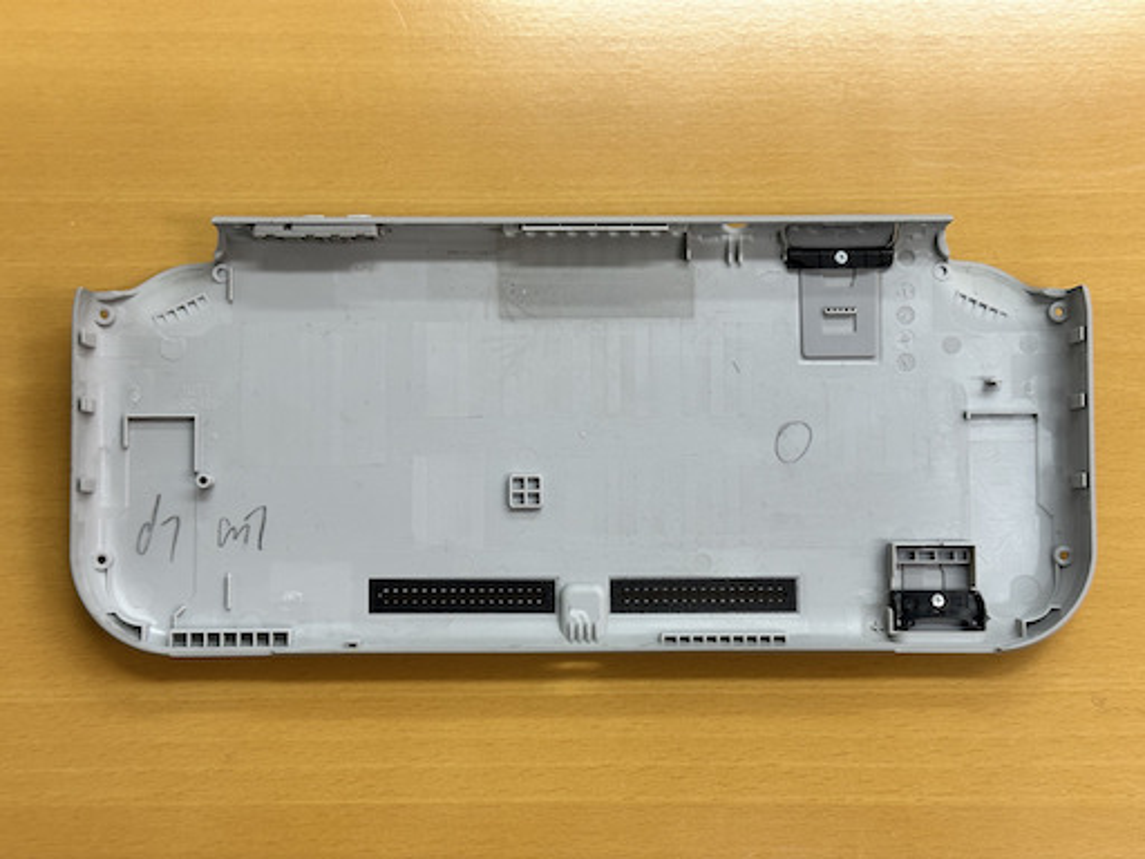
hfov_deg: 39.7
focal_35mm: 48
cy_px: 430
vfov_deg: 30.3
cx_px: 572
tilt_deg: -81.7
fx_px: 1588
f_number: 1.78
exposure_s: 1/100
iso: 64
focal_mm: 6.86
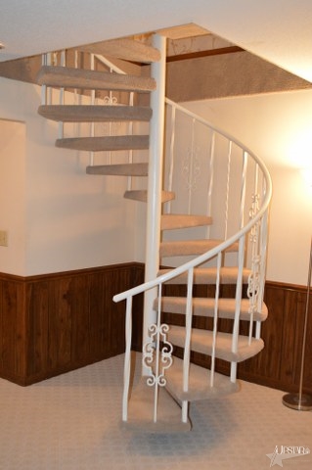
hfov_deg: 34.1
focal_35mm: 39
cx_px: 156
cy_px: 235
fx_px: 508
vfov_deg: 49.6
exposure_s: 1/60
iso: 2500
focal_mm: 26
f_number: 4.2
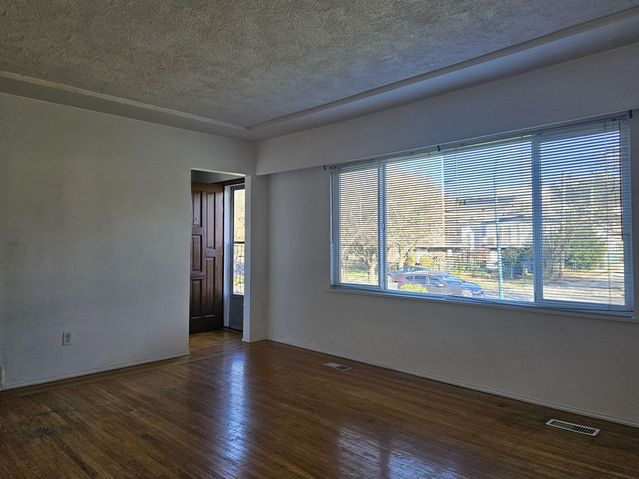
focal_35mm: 23
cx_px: 320
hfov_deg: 73.9
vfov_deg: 58.9
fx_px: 425
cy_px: 240
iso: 50
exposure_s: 1/120
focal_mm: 5.4
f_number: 1.8
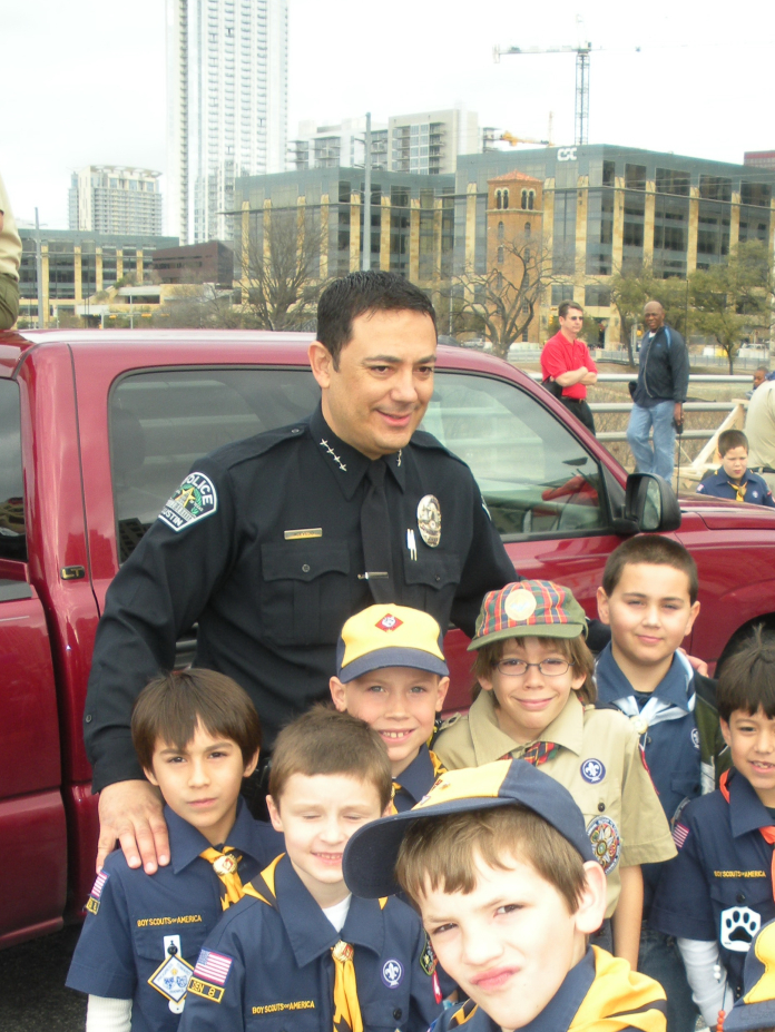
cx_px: 453
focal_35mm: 53
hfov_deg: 27.5
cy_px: 754
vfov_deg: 35.5
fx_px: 1581
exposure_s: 1/96.7
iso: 88
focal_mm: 6.3
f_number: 3.5
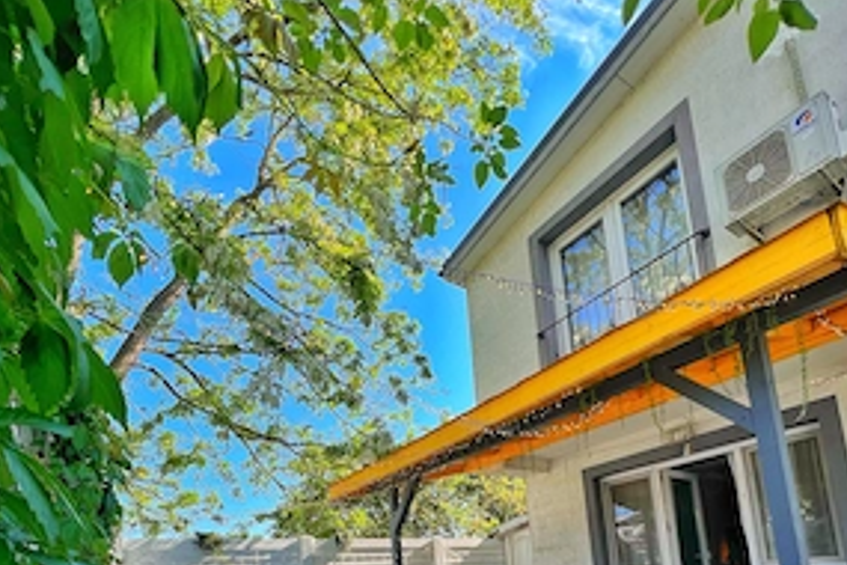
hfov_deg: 86.9
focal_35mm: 19
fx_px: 447
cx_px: 431
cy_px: 508
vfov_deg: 55.9
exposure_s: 1/521
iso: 32
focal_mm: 1.57
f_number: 1.8
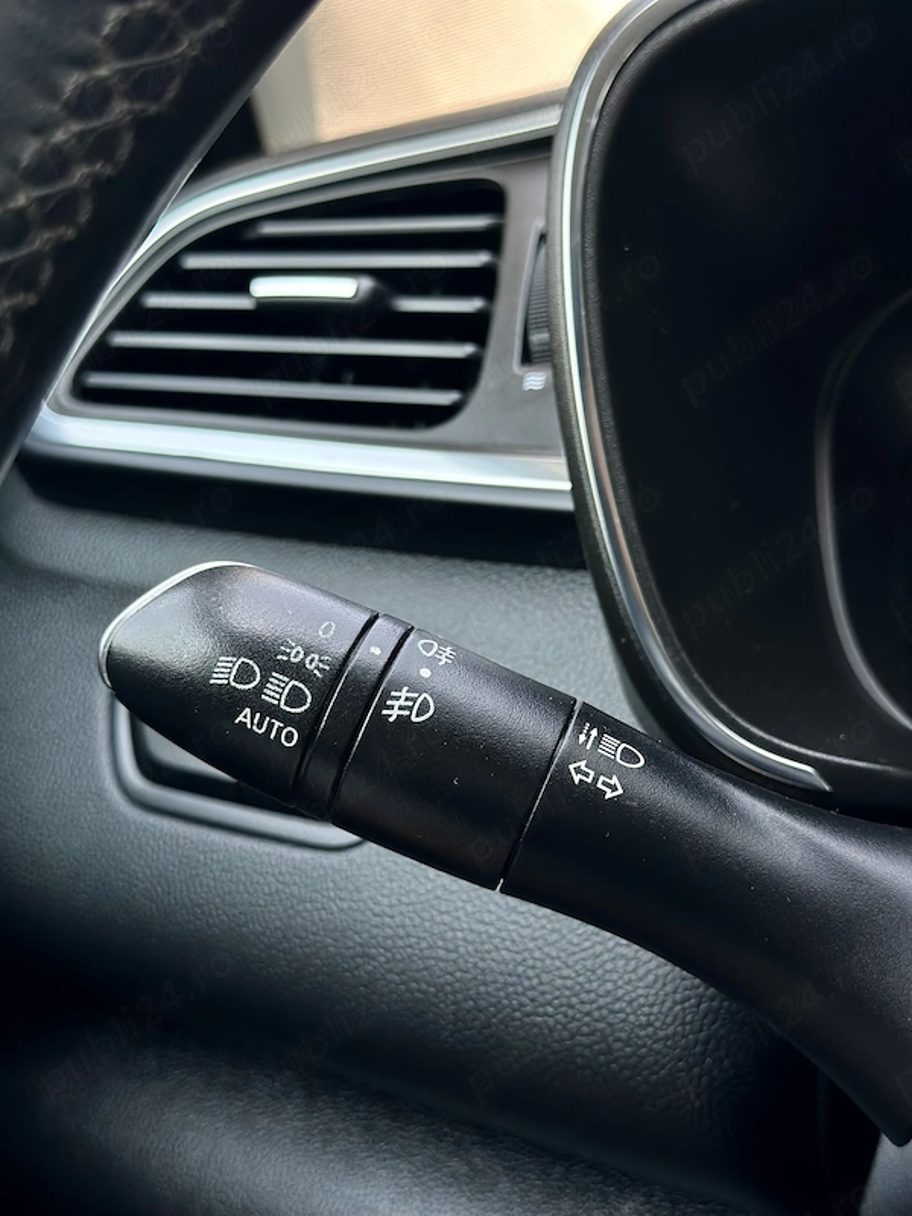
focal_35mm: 48
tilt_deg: -8.6
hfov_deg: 30.3
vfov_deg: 39.7
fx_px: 1686
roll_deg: +0.0
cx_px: 456
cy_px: 608
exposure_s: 1/368
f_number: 1.78
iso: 80
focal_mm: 6.86
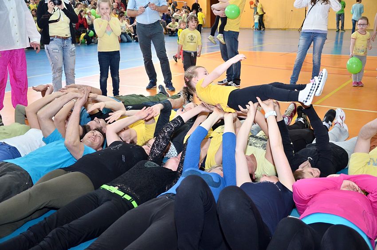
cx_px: 188
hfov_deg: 49.6
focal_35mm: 39
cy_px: 125
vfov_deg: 34.1
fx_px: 408
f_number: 4
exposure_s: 1/160
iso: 1100
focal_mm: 26
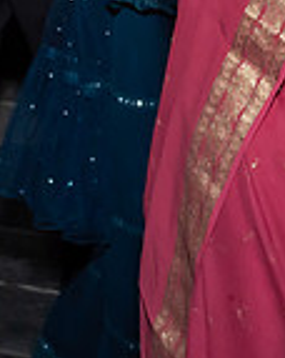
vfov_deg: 11.9
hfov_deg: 10.0
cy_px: -190
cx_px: 209
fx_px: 1627
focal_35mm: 154
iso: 500
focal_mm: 22
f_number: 5.6
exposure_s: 1/250
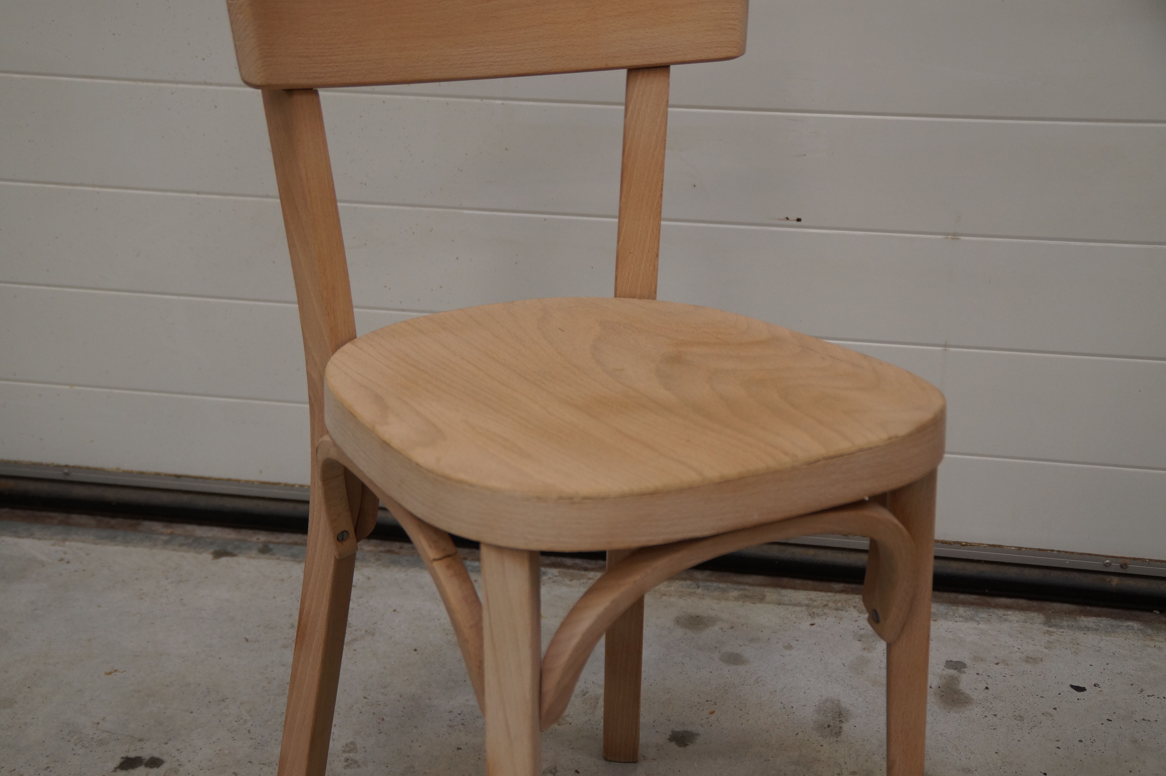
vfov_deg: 25.7
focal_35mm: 52
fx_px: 1700
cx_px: 583
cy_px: 388
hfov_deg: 37.9
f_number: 4.5
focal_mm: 35
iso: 500
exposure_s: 1/60
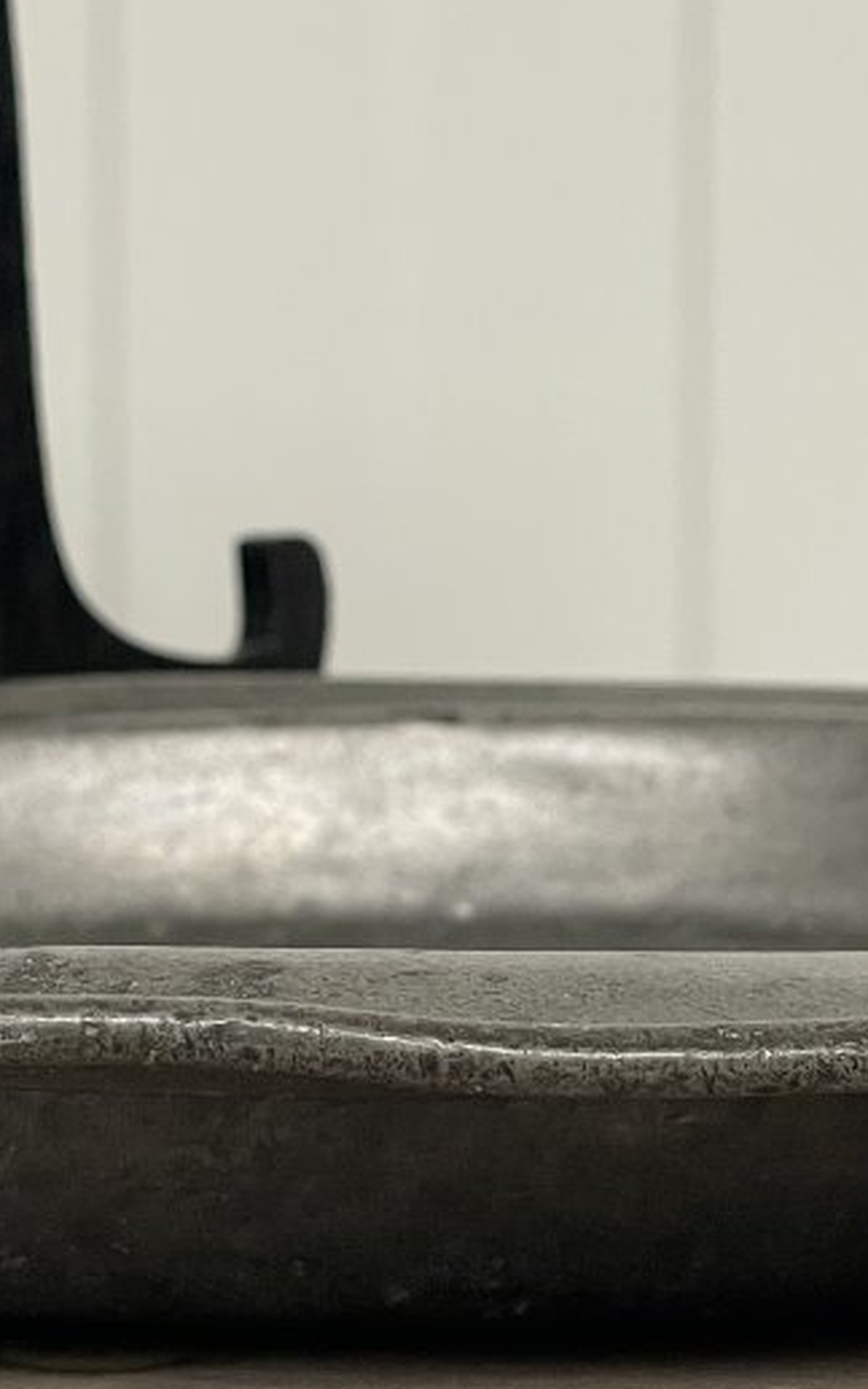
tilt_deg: -3.6
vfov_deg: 16.3
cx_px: 3
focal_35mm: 128
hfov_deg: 10.2
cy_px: 825
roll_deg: +1.2
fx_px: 4846
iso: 125
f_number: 2
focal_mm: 6
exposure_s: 1/99
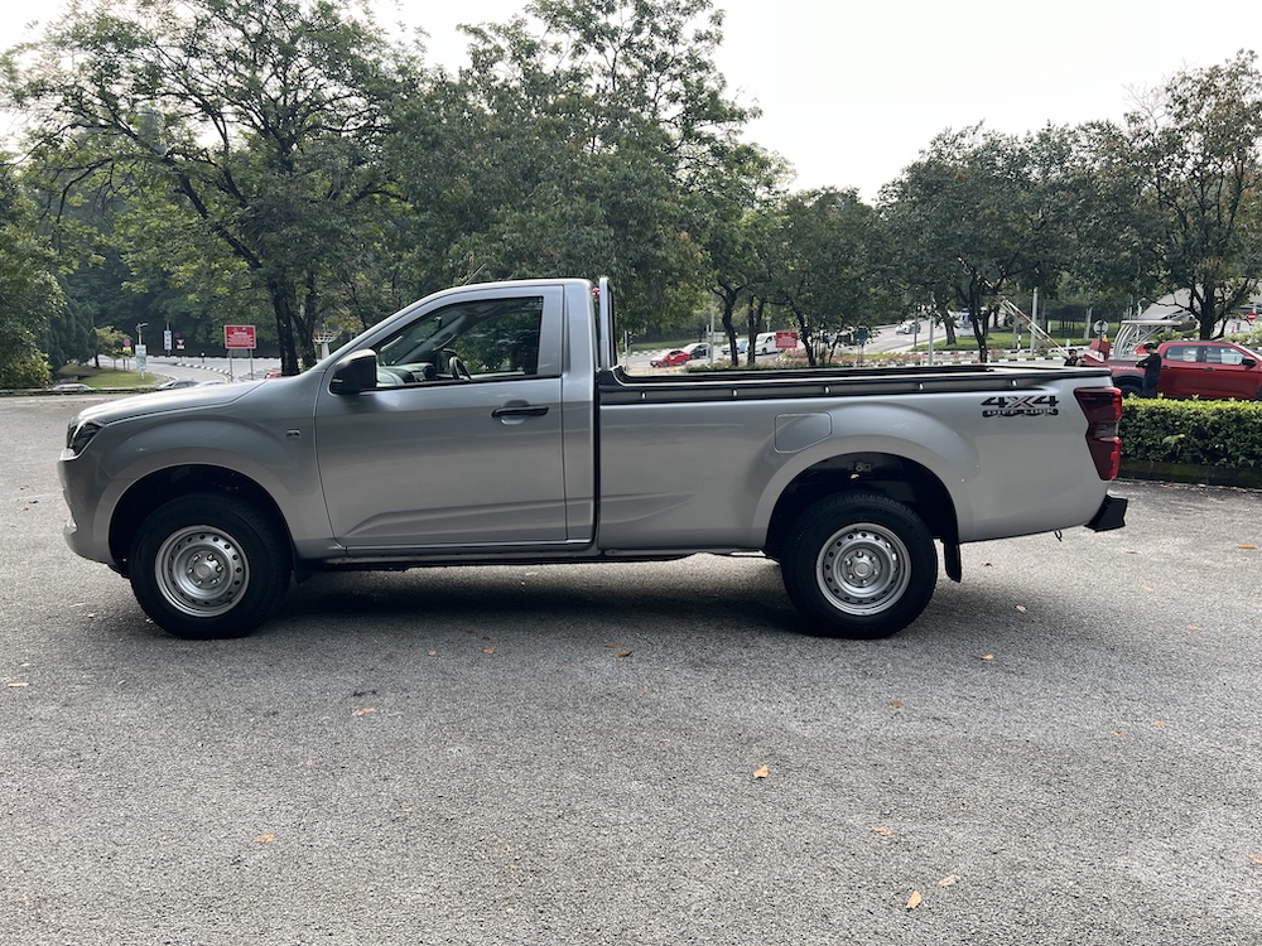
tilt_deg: -7.7
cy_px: 473
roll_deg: -0.5
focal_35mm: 26
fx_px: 948
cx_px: 631
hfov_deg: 67.3
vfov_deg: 53.1
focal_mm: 5.7
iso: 50
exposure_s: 1/696
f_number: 1.5
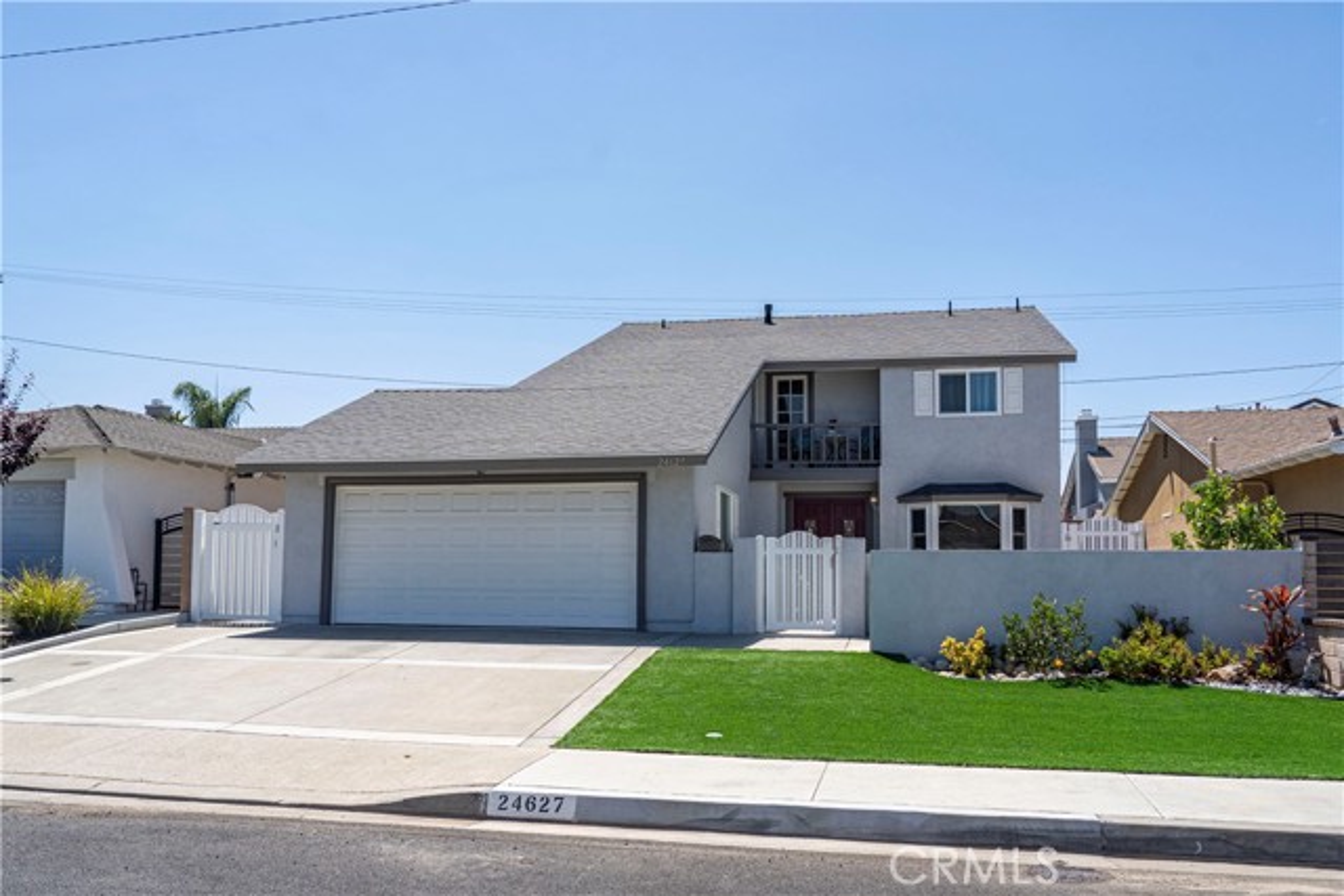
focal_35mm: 26
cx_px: 672
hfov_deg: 69.4
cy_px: 448
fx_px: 971
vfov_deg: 49.6
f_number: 7.1
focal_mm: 26
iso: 400
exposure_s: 1/1600
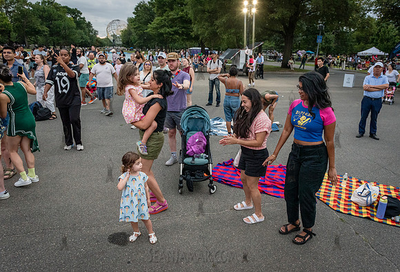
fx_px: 292
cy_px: 139
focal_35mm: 26
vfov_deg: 50.0
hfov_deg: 68.7
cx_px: 208
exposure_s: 1/400
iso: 4000
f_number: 4.5
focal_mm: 24
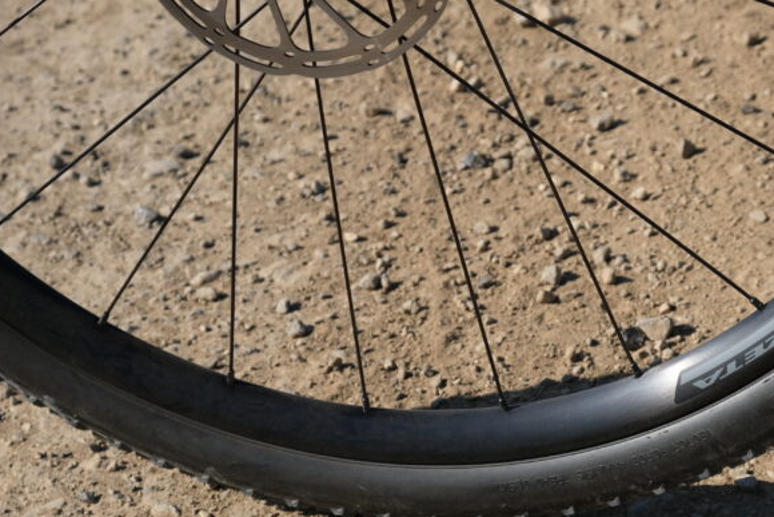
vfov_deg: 16.4
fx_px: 1785
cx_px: 499
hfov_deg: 24.4
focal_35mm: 83
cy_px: 340
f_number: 5.6
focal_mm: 31.5
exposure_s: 1/680
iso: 160
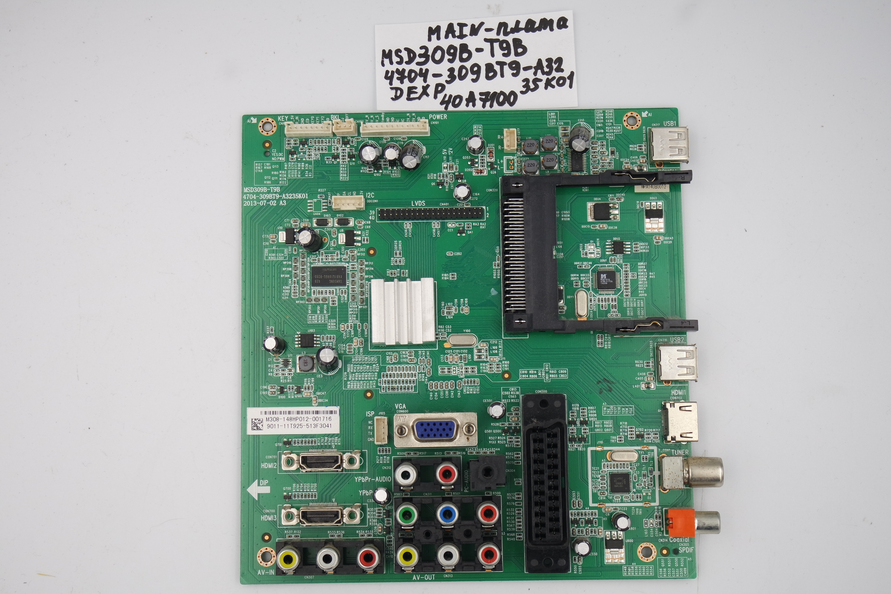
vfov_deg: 25.1
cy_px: 297
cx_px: 446
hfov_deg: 36.9
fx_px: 1336
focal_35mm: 54
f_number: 5
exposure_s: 1/125
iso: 160
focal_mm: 20
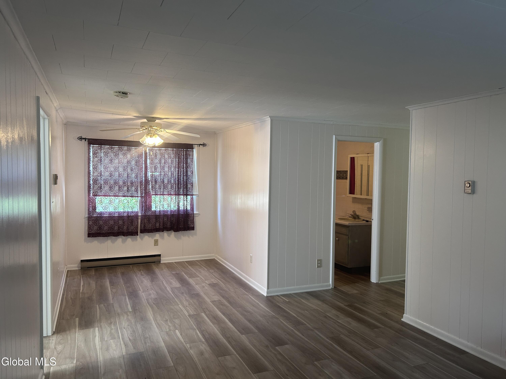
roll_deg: -0.6
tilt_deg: -2.6
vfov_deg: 53.1
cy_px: 190
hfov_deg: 67.3
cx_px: 253
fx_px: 380
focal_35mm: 26
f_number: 1.5
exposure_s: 1/60
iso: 125
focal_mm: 5.7
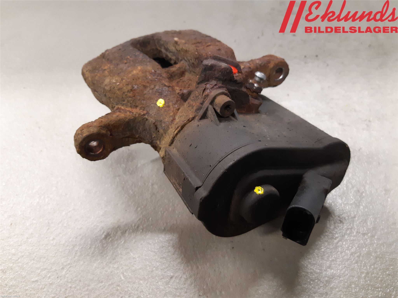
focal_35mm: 26
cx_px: 199
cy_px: 149
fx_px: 299
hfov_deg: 67.3
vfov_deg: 53.1
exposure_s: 1/50
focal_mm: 3.93
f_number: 1.7
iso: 200
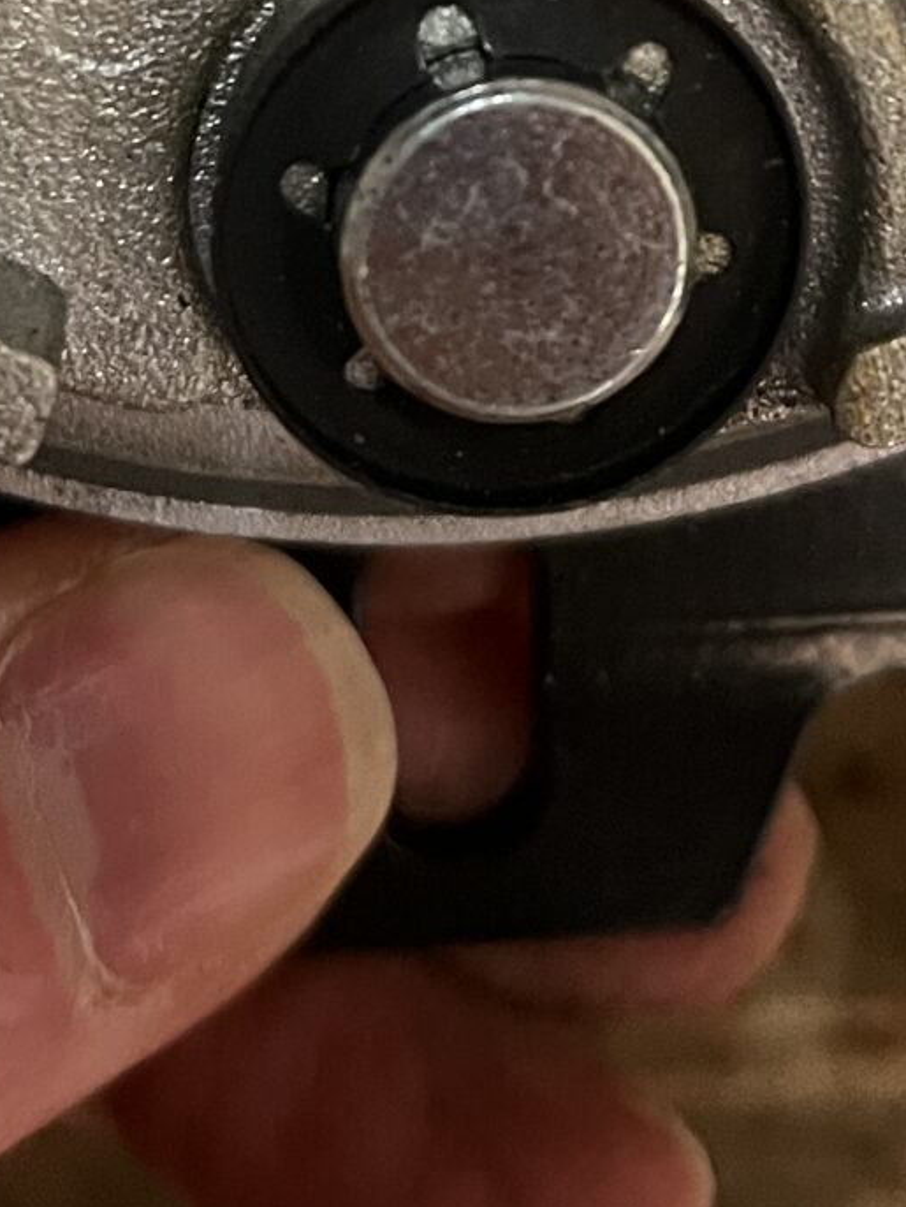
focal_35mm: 97
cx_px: 427
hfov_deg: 15.3
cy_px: -405
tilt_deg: -58.7
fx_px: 3383
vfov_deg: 18.7
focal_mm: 5.1
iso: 400
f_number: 1.6
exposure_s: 1/50
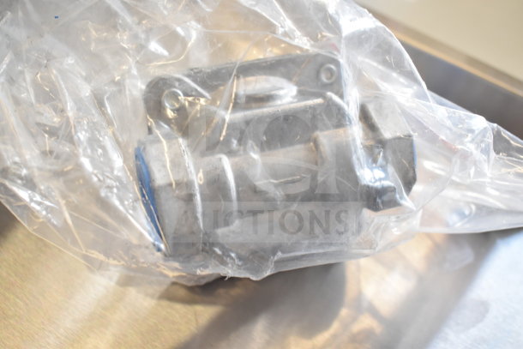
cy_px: 174
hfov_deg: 46.4
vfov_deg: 31.9
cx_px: 262
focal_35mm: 42
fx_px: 610
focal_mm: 28
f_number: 4.2
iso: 800
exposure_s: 1/50
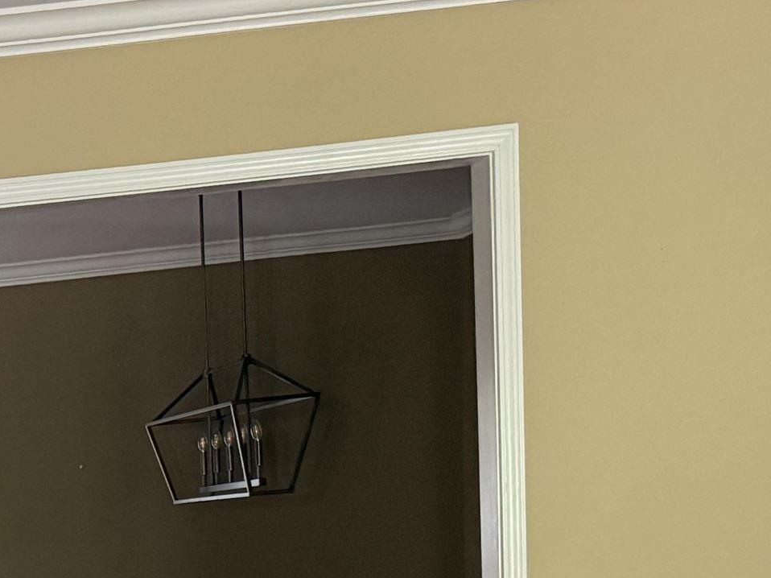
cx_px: -272
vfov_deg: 17.0
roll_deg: +6.3
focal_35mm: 77
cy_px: 914
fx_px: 1715
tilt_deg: -10.0
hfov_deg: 22.3
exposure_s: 1/60
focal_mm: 6.76
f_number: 1.78
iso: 500
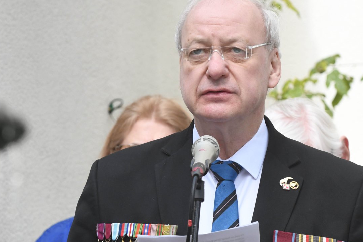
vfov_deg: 3.0
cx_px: 215
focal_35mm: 453
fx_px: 4567
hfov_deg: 4.6
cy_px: 180
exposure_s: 1/1000
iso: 800
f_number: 5
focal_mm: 160
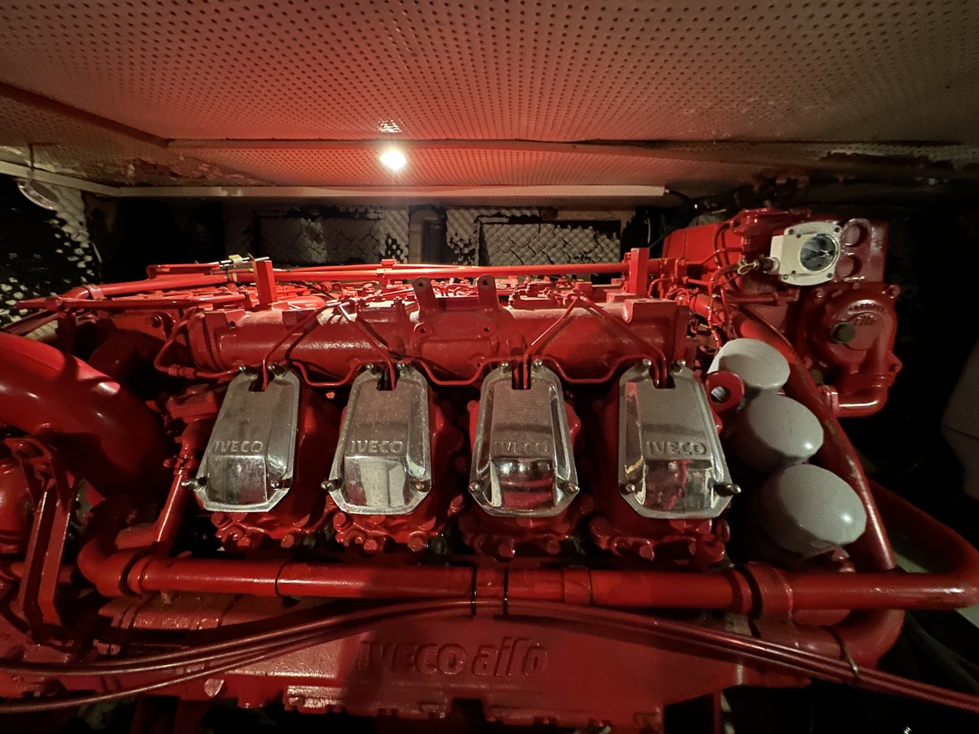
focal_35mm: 14
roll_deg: -2.2
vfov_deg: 85.7
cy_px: 367
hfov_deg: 102.1
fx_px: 396
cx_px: 490
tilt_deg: -14.3
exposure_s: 1/11
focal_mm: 2.22
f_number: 2.2
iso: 1600
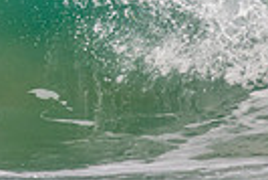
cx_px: -214
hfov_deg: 0.6
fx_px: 25950
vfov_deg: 0.4
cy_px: -175
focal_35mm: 3482
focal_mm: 800
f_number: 11
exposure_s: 1/2000
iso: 1400
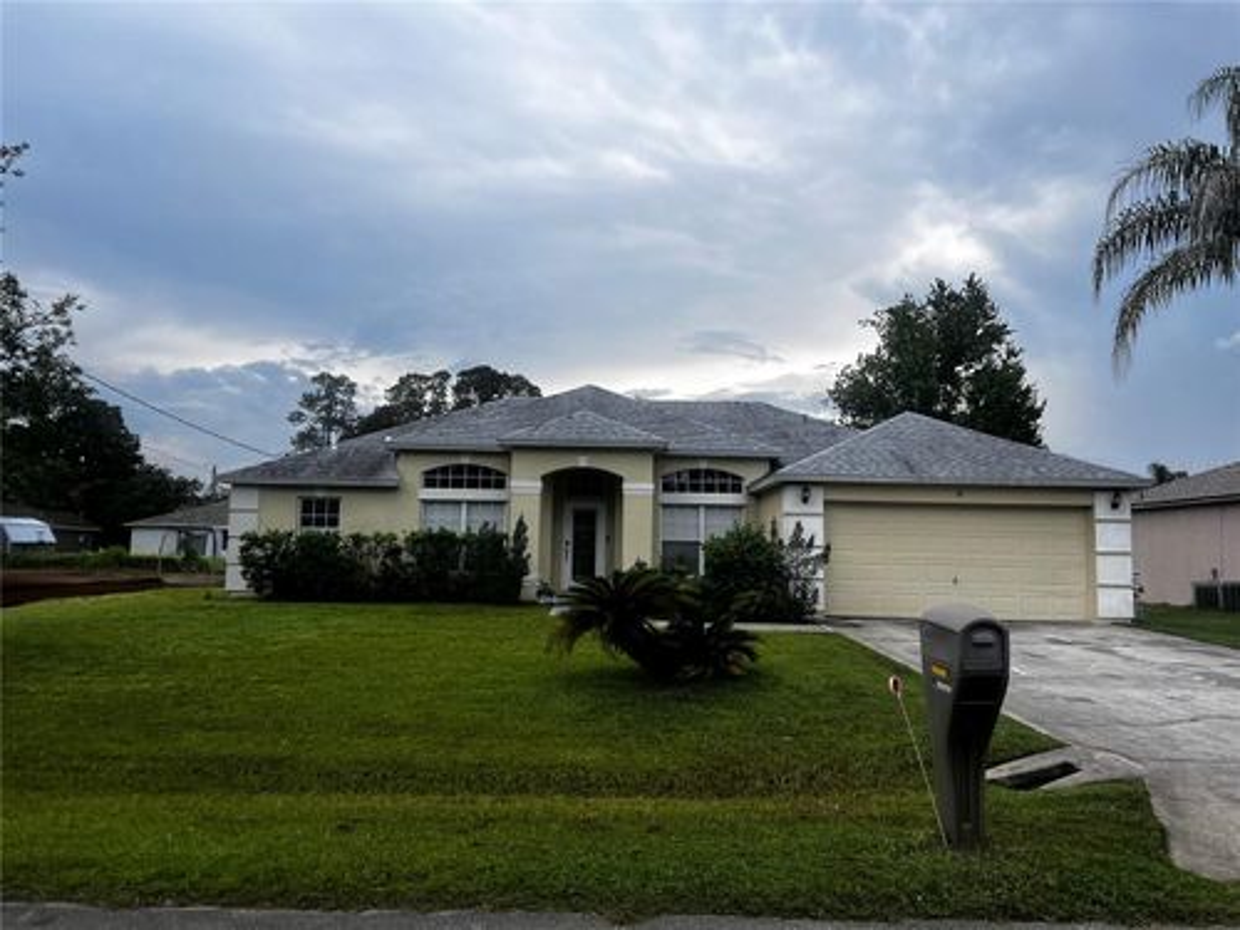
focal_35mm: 26
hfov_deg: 67.3
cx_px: 620
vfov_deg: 53.1
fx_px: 931
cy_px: 465
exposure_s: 1/2513
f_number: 1.5
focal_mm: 5.7
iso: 50
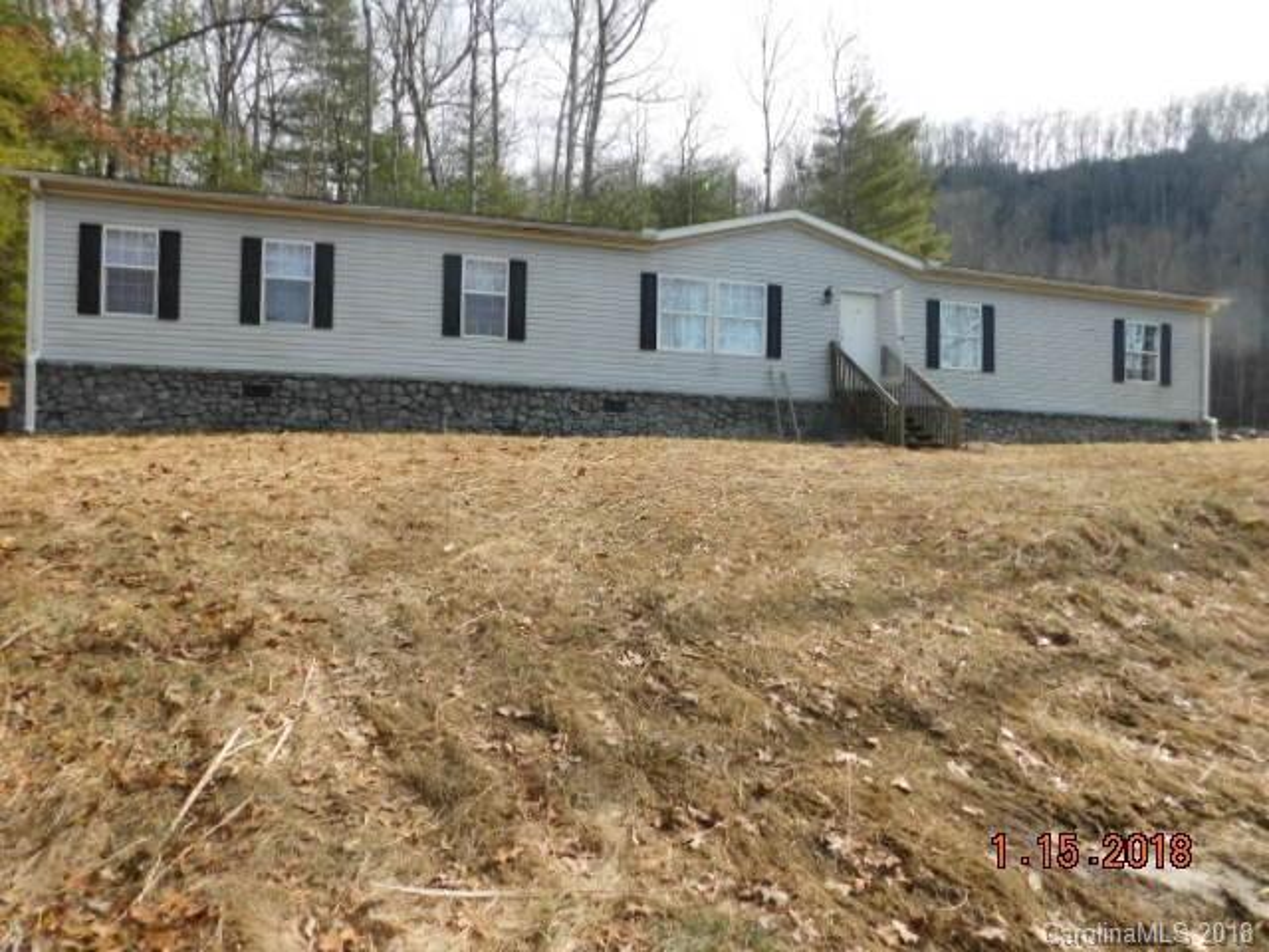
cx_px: 634
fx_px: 843
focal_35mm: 23
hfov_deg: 73.9
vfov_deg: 58.9
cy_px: 476
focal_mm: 4
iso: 125
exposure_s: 1/800
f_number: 3
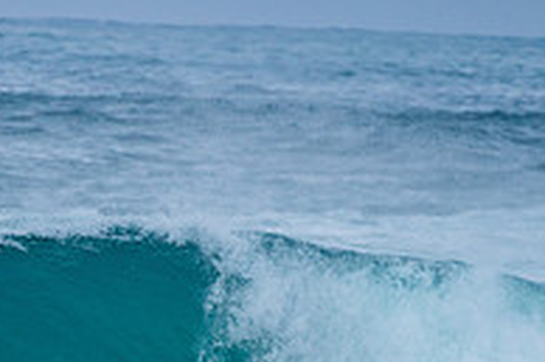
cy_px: 490
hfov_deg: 1.4
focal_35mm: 1496
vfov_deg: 0.9
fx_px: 22628
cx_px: 169
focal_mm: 500
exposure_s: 1/1000
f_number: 5.6
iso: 250
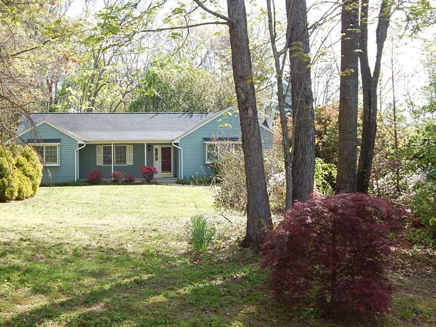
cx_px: 190
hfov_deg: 45.7
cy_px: 146
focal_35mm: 41
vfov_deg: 35.1
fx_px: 516
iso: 125
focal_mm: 6.1
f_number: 3.3
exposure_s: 1/320
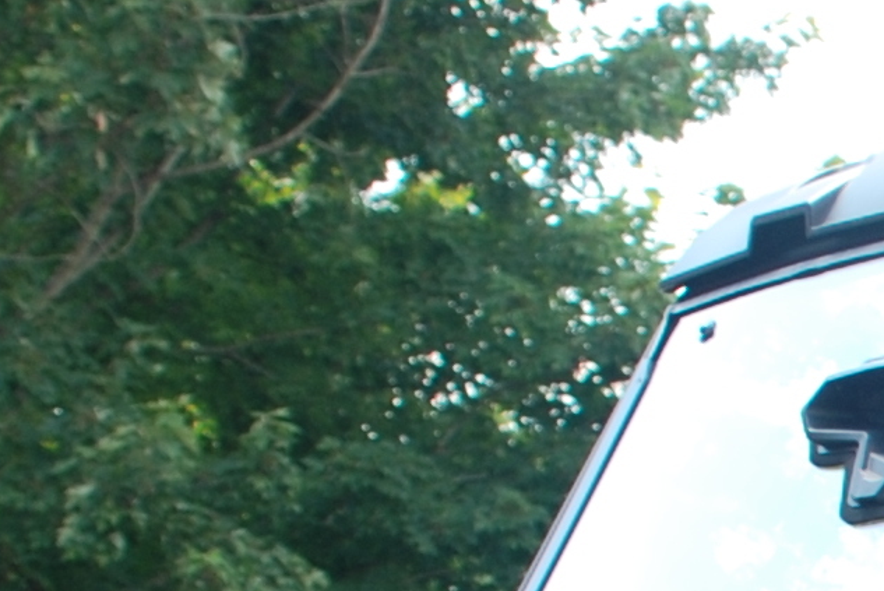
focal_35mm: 202
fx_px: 4963
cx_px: 1906
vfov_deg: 6.6
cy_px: 1249
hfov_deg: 9.4
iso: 100
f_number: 3.8
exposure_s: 1/125
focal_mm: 22
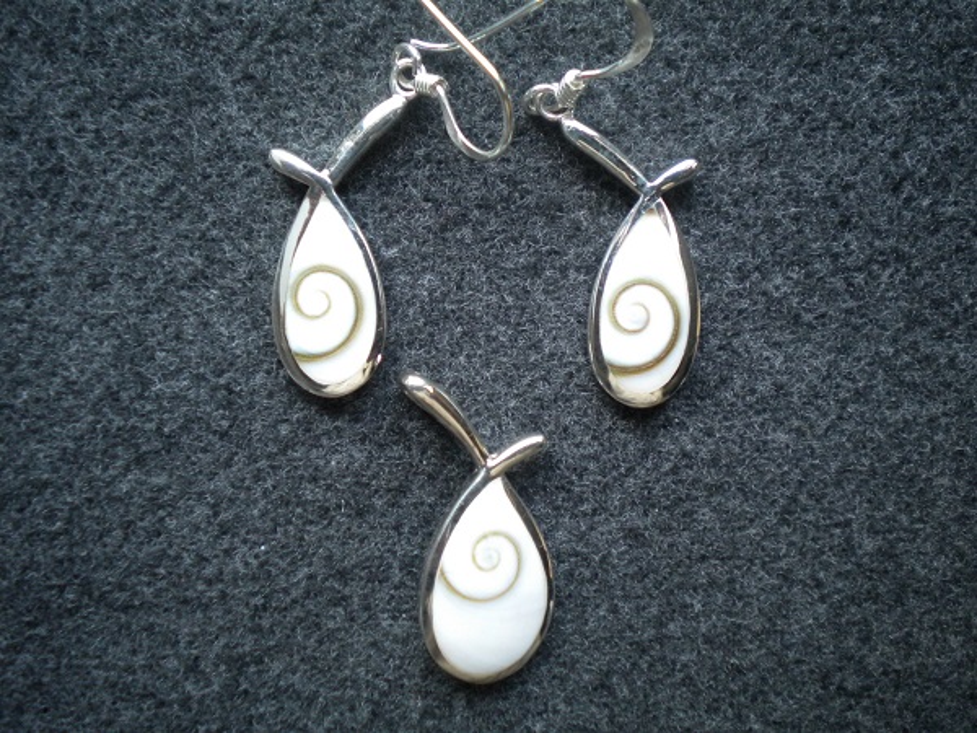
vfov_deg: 35.1
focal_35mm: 41
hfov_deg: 45.8
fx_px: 1157
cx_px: 488
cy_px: 366
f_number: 3.5
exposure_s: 1/54.5
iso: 266
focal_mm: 7.4
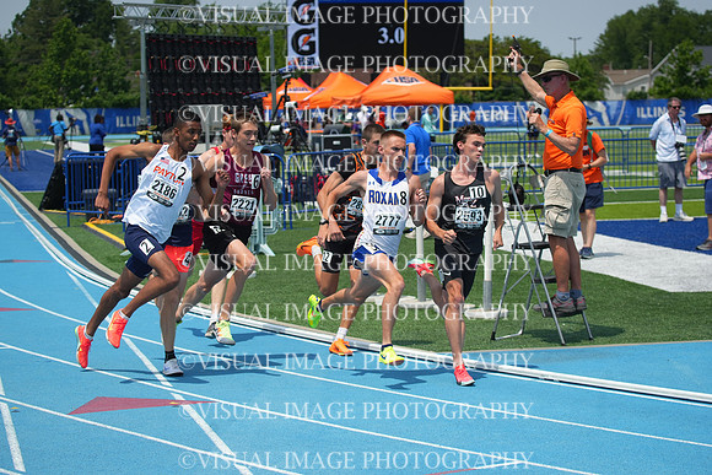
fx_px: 1978
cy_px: 238
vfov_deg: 13.7
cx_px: 356
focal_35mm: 100
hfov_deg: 20.4
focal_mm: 100
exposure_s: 1/3200
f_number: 5.6
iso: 400
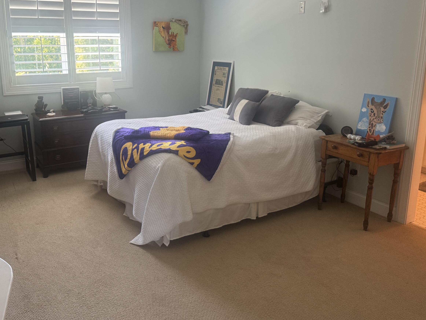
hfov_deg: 57.7
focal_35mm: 31
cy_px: 124
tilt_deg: -12.0
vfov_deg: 45.1
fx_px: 381
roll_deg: -0.2
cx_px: 163
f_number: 1.78
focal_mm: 6.76
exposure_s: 1/60
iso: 200
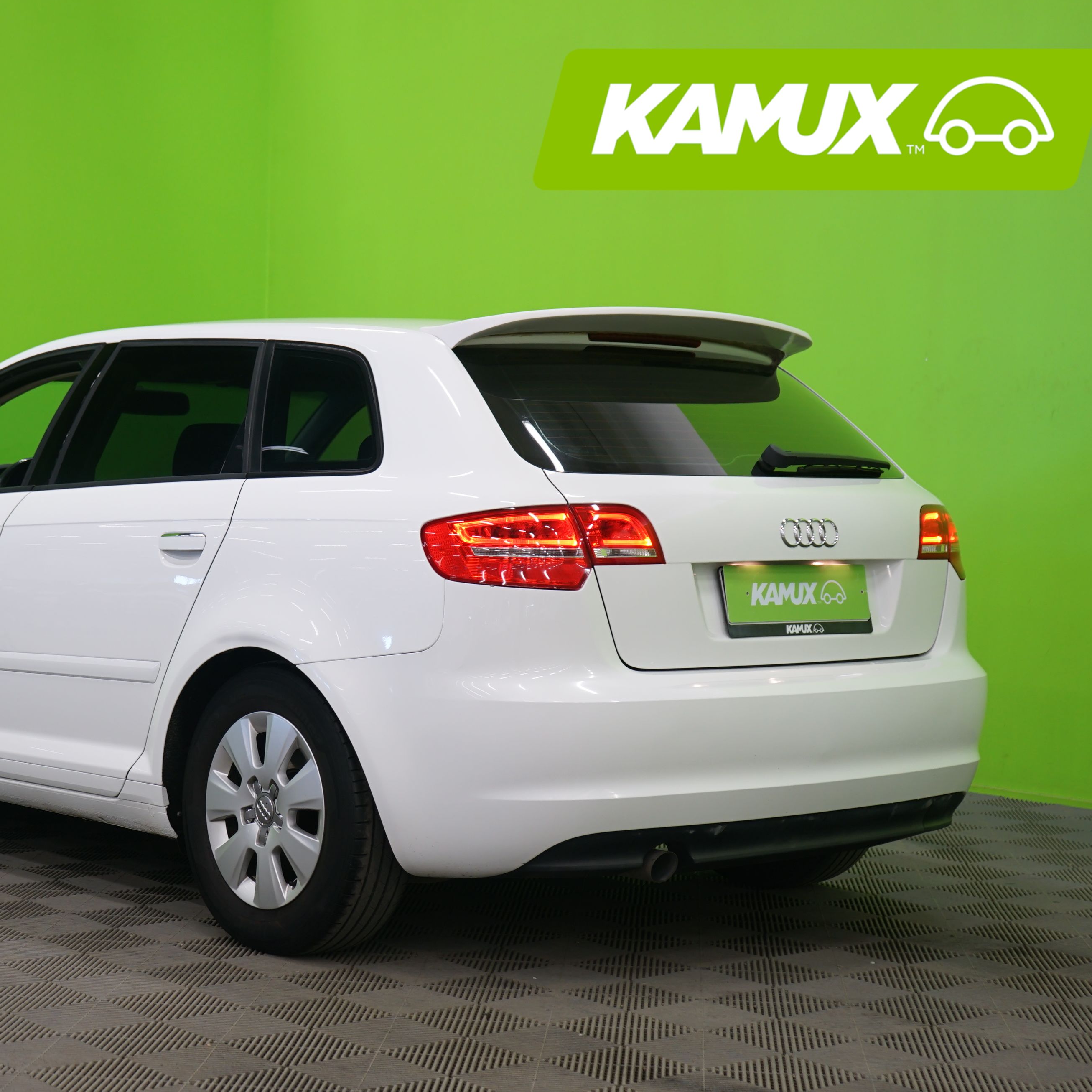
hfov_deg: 26.7
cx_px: 328
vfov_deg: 26.9
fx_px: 2284
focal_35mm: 64
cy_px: 545
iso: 400
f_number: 5
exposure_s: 1/10
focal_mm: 50
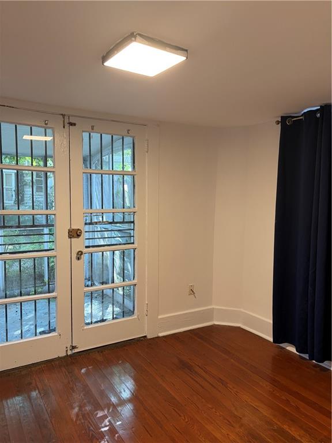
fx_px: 332
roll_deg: -0.6
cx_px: 166
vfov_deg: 67.3
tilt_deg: -5.0
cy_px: 222
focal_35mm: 26
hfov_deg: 53.1
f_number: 1.6
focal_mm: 5.96
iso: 200
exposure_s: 1/60
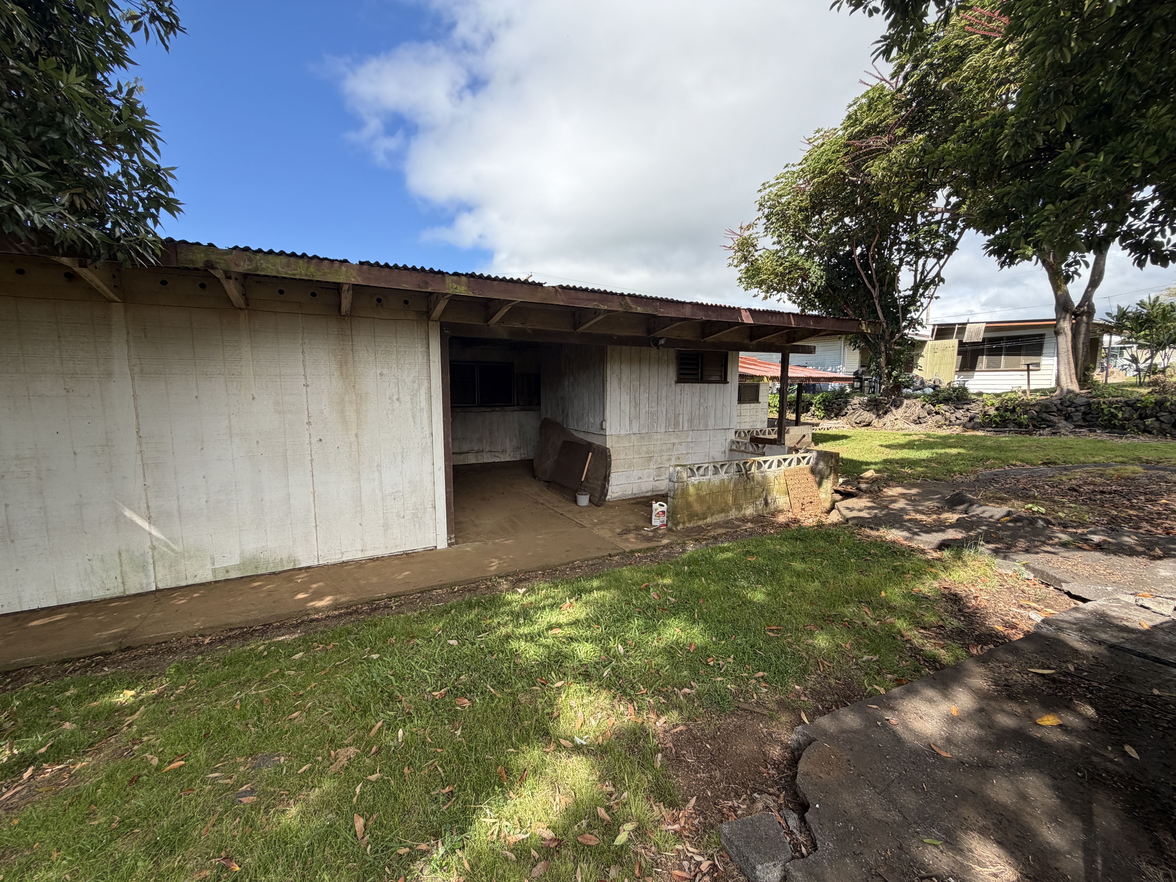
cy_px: 441
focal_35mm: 14
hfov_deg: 102.1
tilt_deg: -6.5
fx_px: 476
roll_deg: +0.2
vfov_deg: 85.7
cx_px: 588
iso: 40
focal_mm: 2.22
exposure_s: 1/760
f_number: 2.2
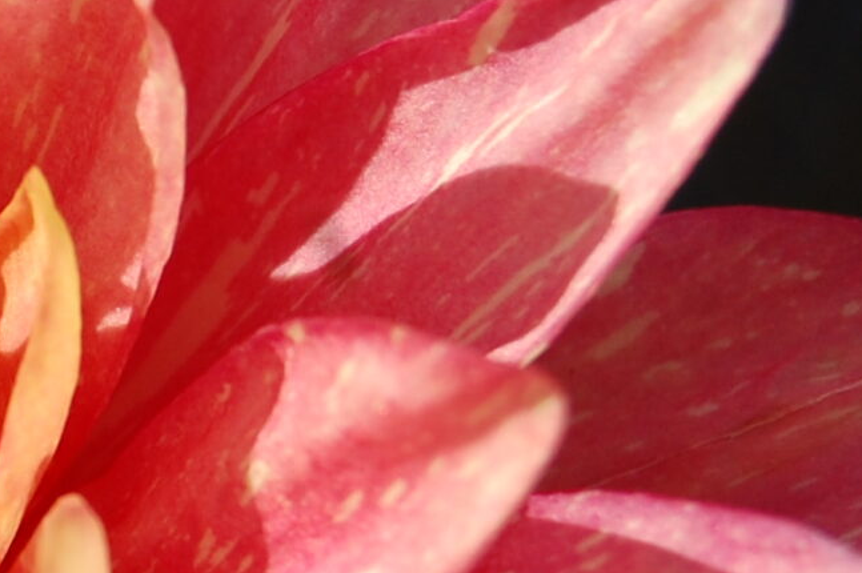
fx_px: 6386
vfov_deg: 5.1
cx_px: -377
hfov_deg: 7.6
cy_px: 440
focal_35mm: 267
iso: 200
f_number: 10
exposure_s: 1/400
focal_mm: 45
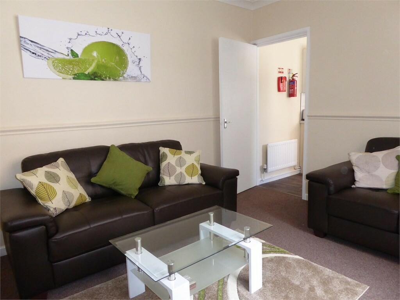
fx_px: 277
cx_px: 200
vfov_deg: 56.8
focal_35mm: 24
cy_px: 150
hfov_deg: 71.6
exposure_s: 1/60
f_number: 3.3
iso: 500
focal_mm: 4.3
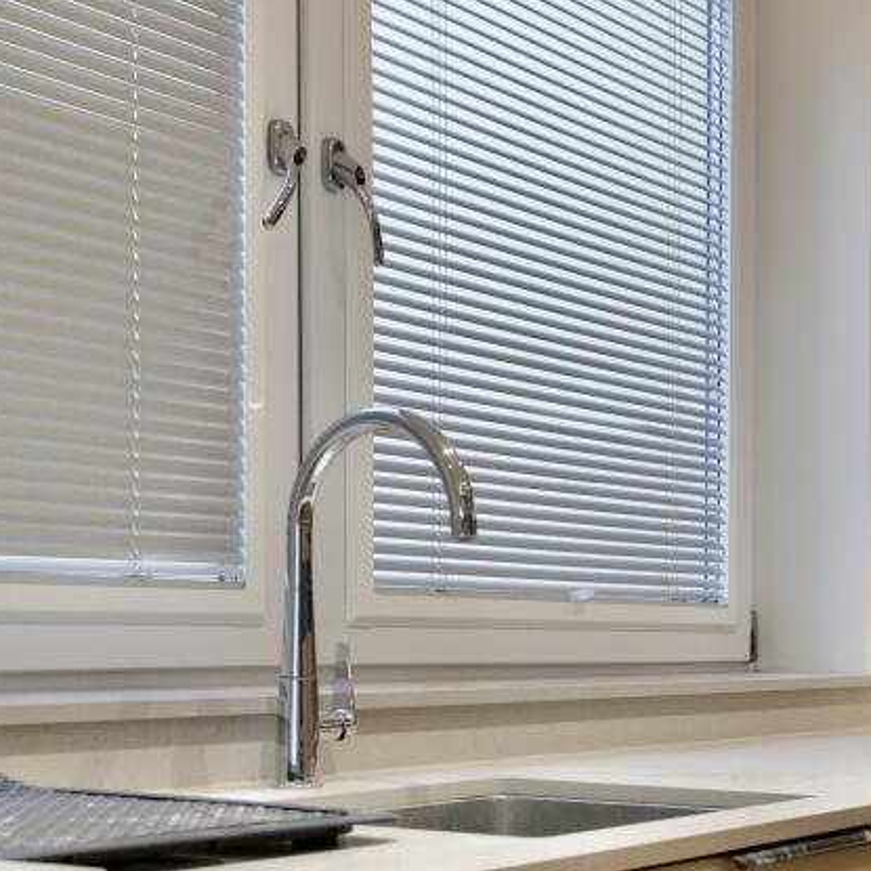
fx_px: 1850
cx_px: 930
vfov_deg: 26.1
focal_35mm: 65
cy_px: 682
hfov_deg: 24.9
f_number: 7.1
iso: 4000
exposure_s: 1/125
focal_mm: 31
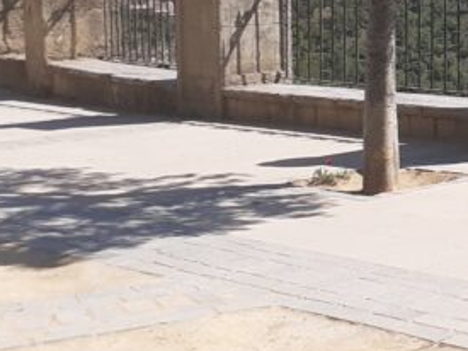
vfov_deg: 13.7
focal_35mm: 106
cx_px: 749
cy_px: -26
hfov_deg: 16.5
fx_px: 1432
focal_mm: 3.6
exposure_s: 1/2155
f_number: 1.9
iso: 40
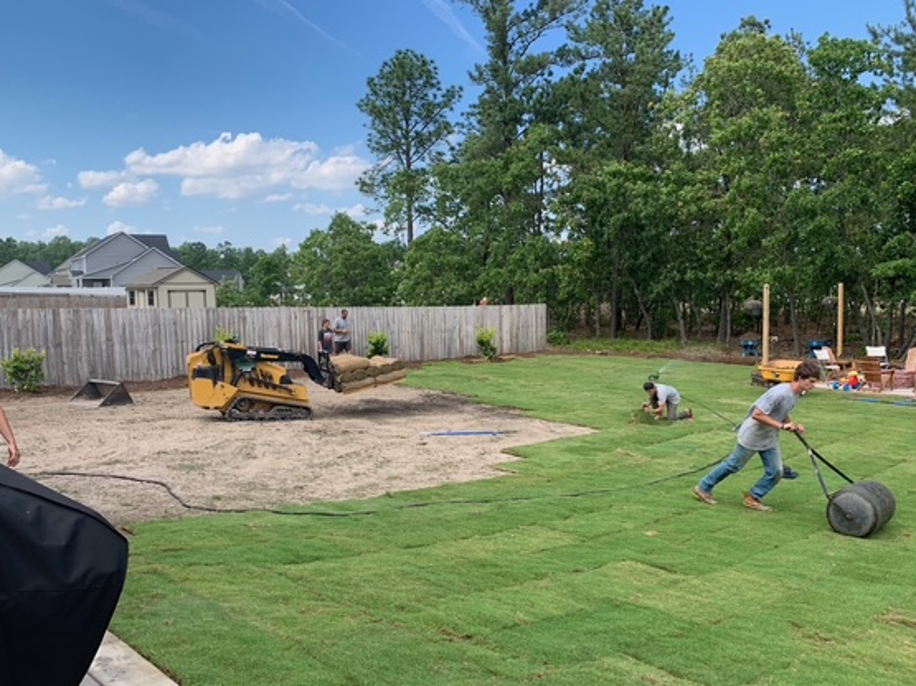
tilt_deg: -5.9
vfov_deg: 46.6
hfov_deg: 59.9
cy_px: 392
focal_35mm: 30
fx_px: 794
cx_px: 482
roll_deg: +0.4
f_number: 1.8
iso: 25
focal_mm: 4.25
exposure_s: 1/903
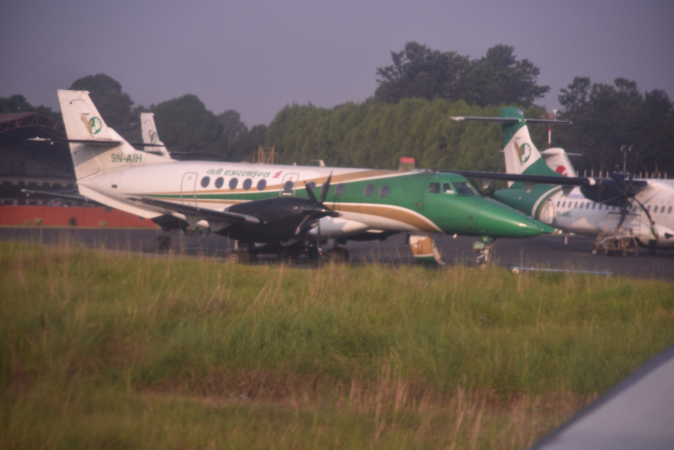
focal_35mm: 120
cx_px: 337
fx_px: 2247
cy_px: 225
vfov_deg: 11.4
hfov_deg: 17.1
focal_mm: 120
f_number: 4
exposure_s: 1/160
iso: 100
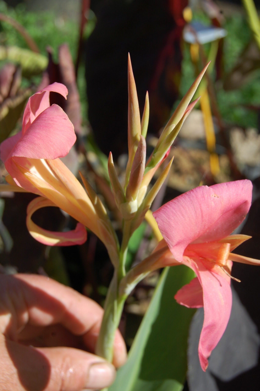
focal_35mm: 57
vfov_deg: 35.1
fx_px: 619
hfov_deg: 23.7
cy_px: 196
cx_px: 130
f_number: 9
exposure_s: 1/320
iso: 200
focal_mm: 38
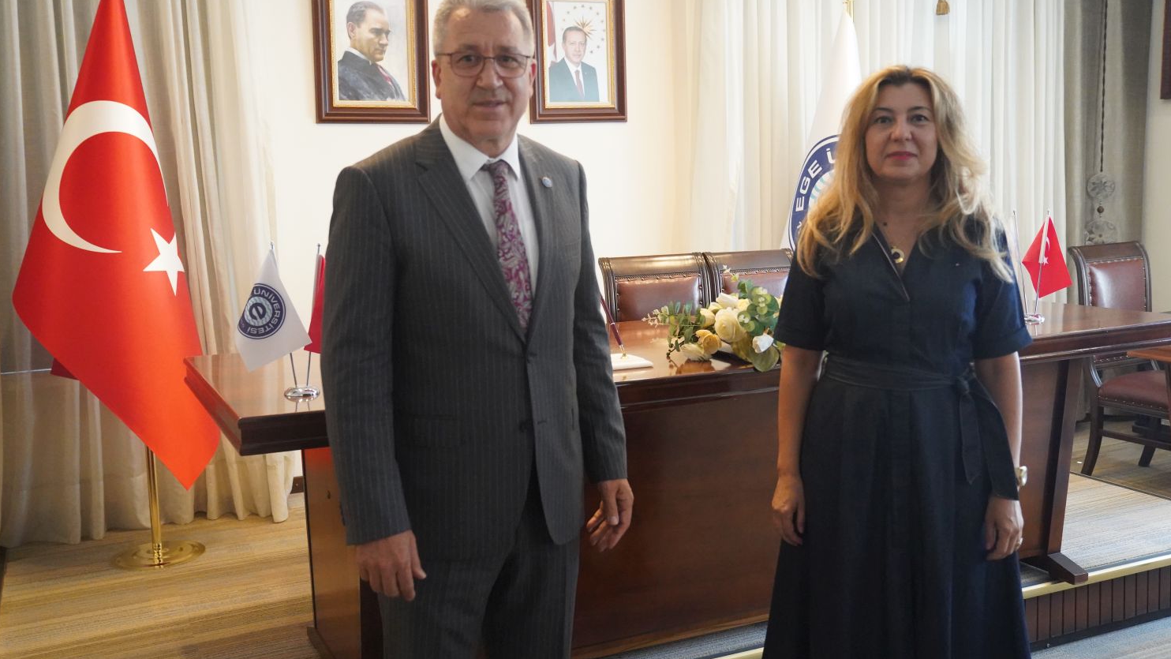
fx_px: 1118
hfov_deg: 55.3
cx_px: 589
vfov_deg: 32.8
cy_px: 316
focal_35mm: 36
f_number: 3.5
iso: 10000
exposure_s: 1/320
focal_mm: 34
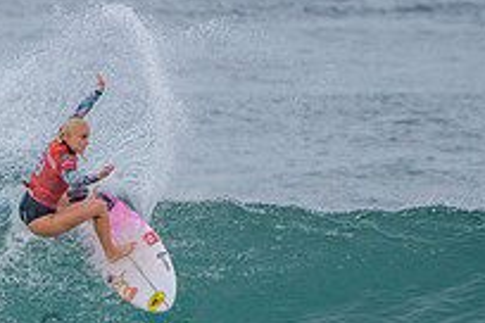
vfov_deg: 1.0
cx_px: 26
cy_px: 329
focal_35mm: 1423
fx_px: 19169
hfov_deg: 1.4
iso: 320
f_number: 5.6
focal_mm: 500
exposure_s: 1/2000
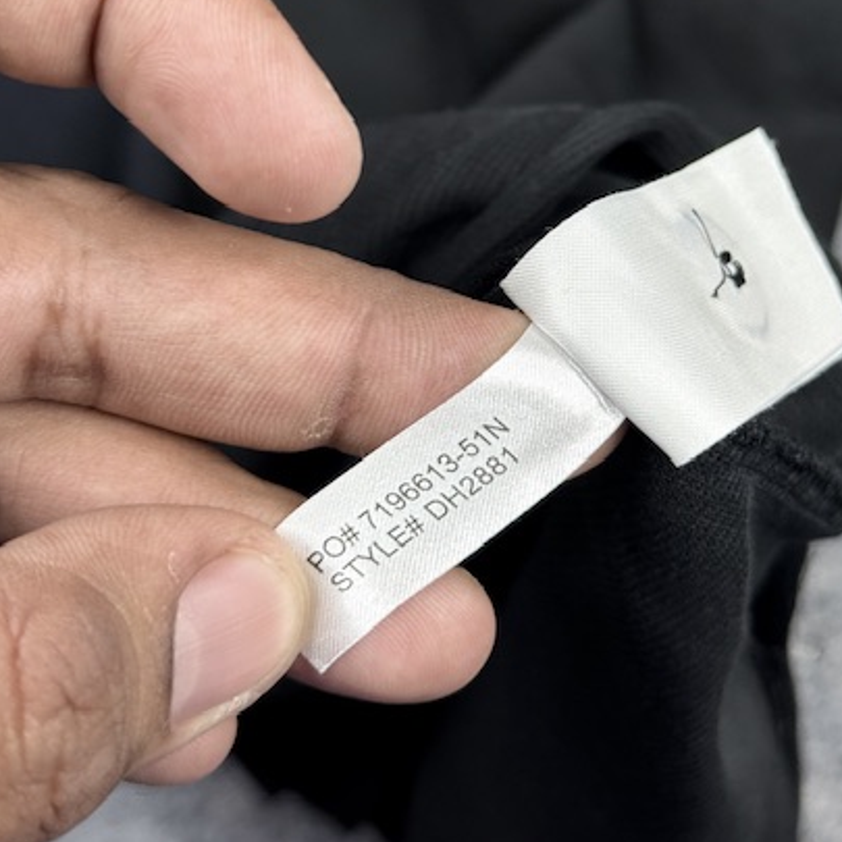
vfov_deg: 25.4
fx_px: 1844
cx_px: 491
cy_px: 204
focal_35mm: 67
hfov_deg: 25.7
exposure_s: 1/100
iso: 64
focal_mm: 6.76
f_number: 1.78
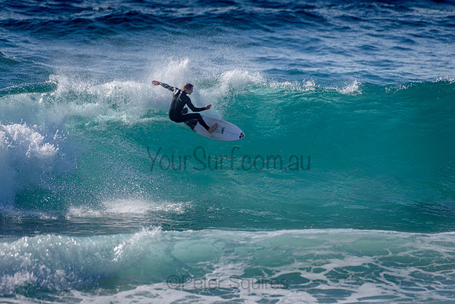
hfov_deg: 3.4
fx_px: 7751
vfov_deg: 2.2
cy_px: 130
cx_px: 178
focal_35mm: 613
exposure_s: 1/2000
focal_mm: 500
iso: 125
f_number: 5.6
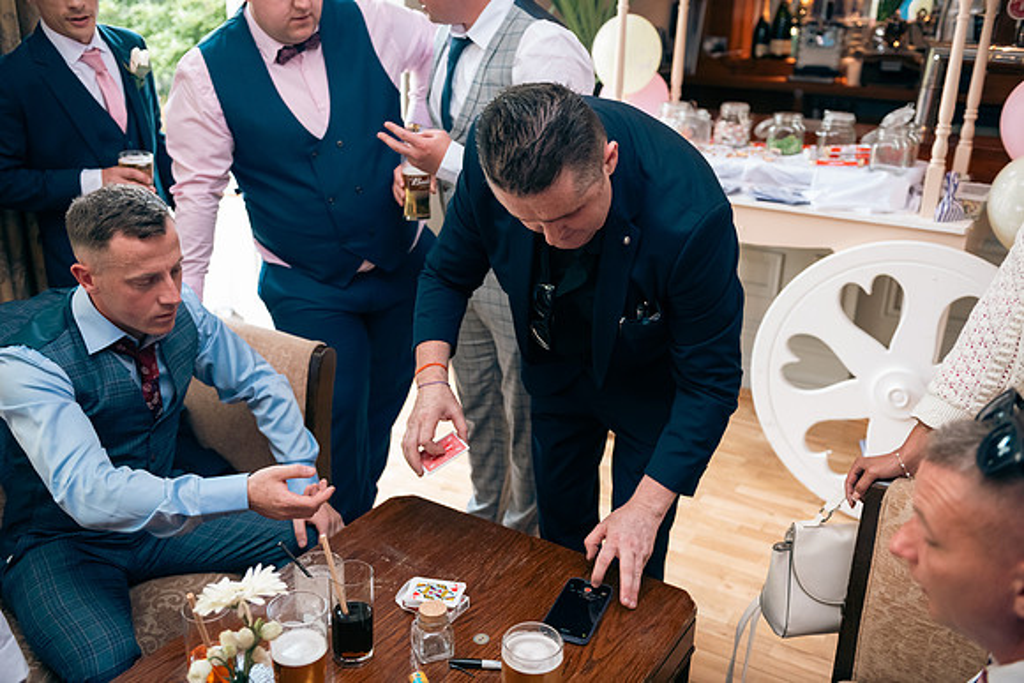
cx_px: 512
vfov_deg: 38.9
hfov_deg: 55.8
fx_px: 967
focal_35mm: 34
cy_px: 342
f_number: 3.5
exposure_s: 1/160
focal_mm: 34
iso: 800
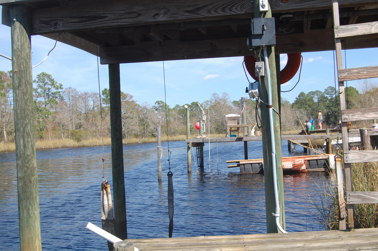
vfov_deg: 31.8
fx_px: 441
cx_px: 189
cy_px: 126
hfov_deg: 46.4
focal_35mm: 42
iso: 200
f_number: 7.1
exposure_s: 1/400
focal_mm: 28
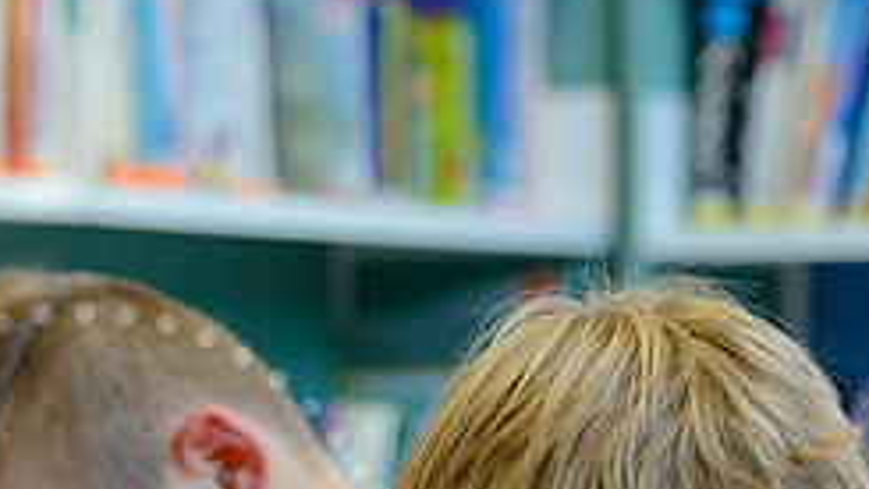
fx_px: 5555
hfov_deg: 8.9
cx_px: 197
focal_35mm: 241
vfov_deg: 5.0
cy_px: 557
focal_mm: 86
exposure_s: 1/350
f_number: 4
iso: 3200
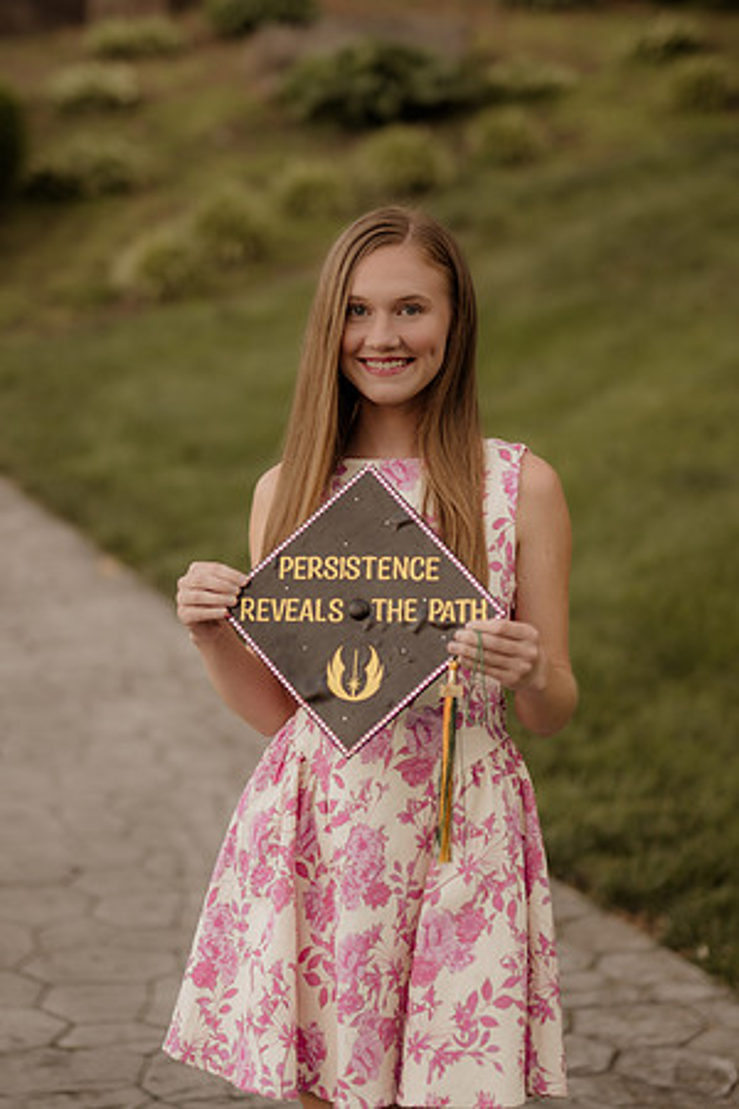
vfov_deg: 27.0
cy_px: 554
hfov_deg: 18.2
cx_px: 370
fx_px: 2309
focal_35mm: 75
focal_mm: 50
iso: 125
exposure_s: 1/400
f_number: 1.4
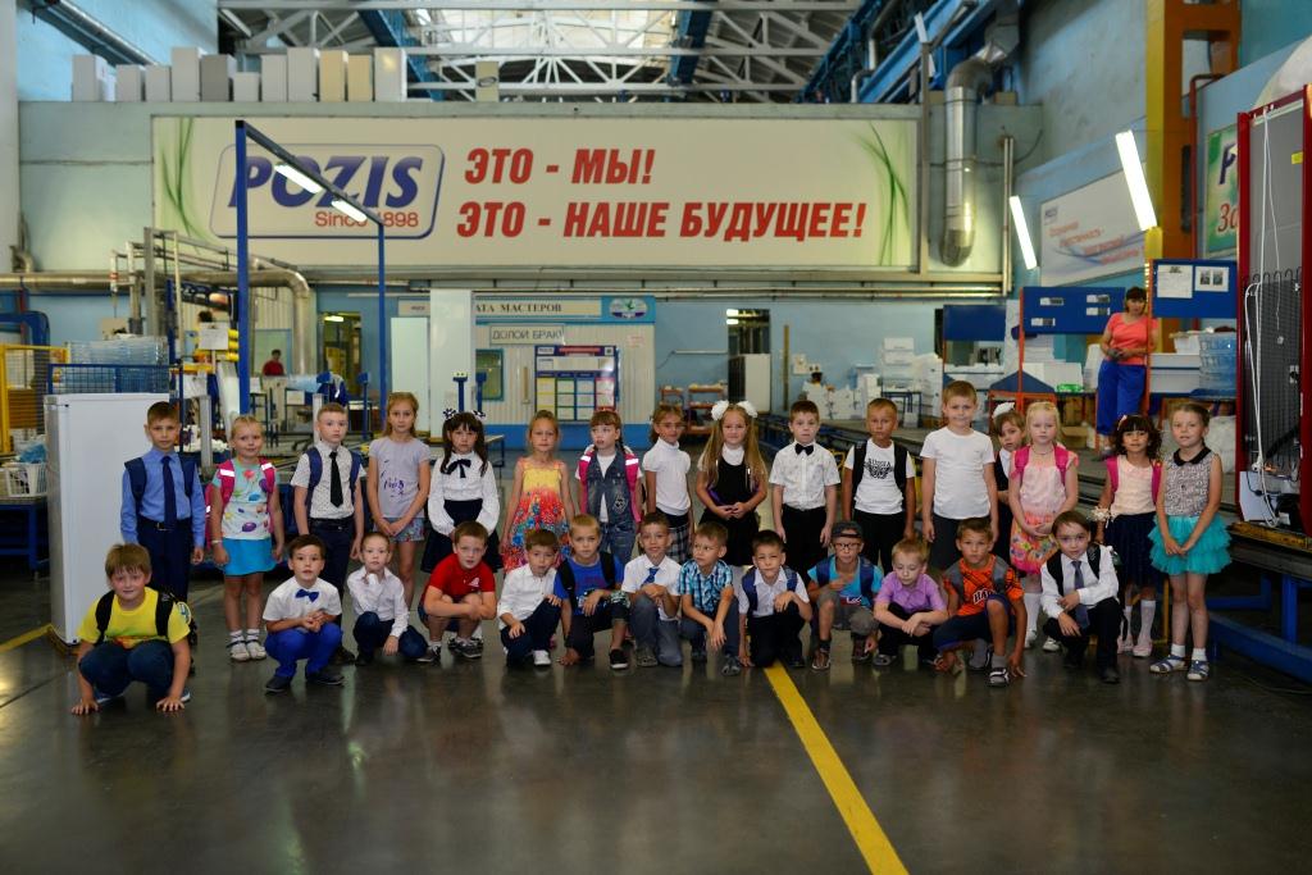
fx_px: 1276
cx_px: 656
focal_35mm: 35
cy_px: 438
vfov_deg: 37.9
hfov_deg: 54.4
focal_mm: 35
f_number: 2
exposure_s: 1/400
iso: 800
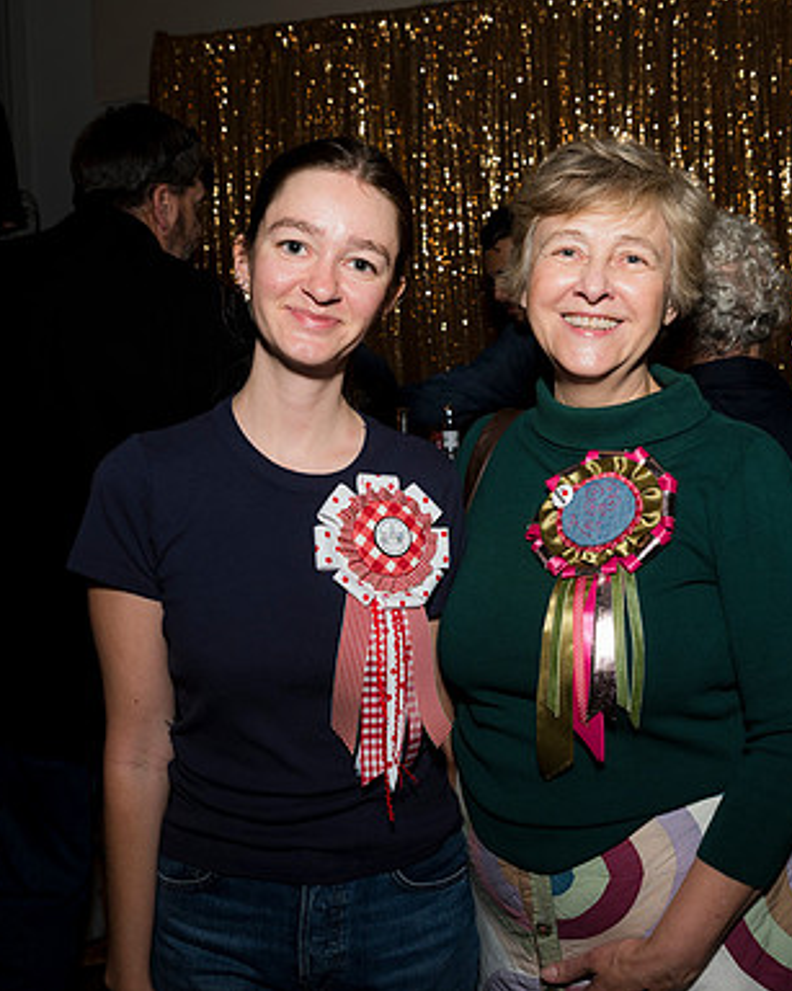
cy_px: 478
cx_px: 552
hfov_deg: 40.4
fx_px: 1055
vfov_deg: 50.3
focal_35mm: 36
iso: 800
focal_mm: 24
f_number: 5.6
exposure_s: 1/160
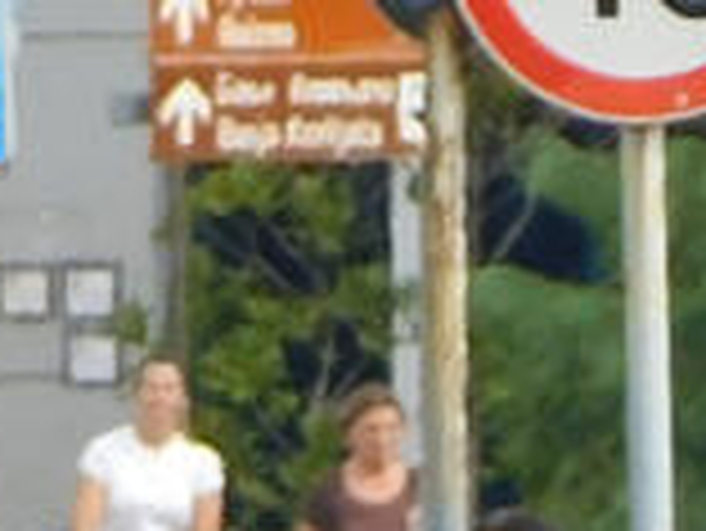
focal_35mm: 3356
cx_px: 1372
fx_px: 68499
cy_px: 1593
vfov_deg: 0.4
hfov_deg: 0.6
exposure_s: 1/200
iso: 125
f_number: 5.9
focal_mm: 78.1
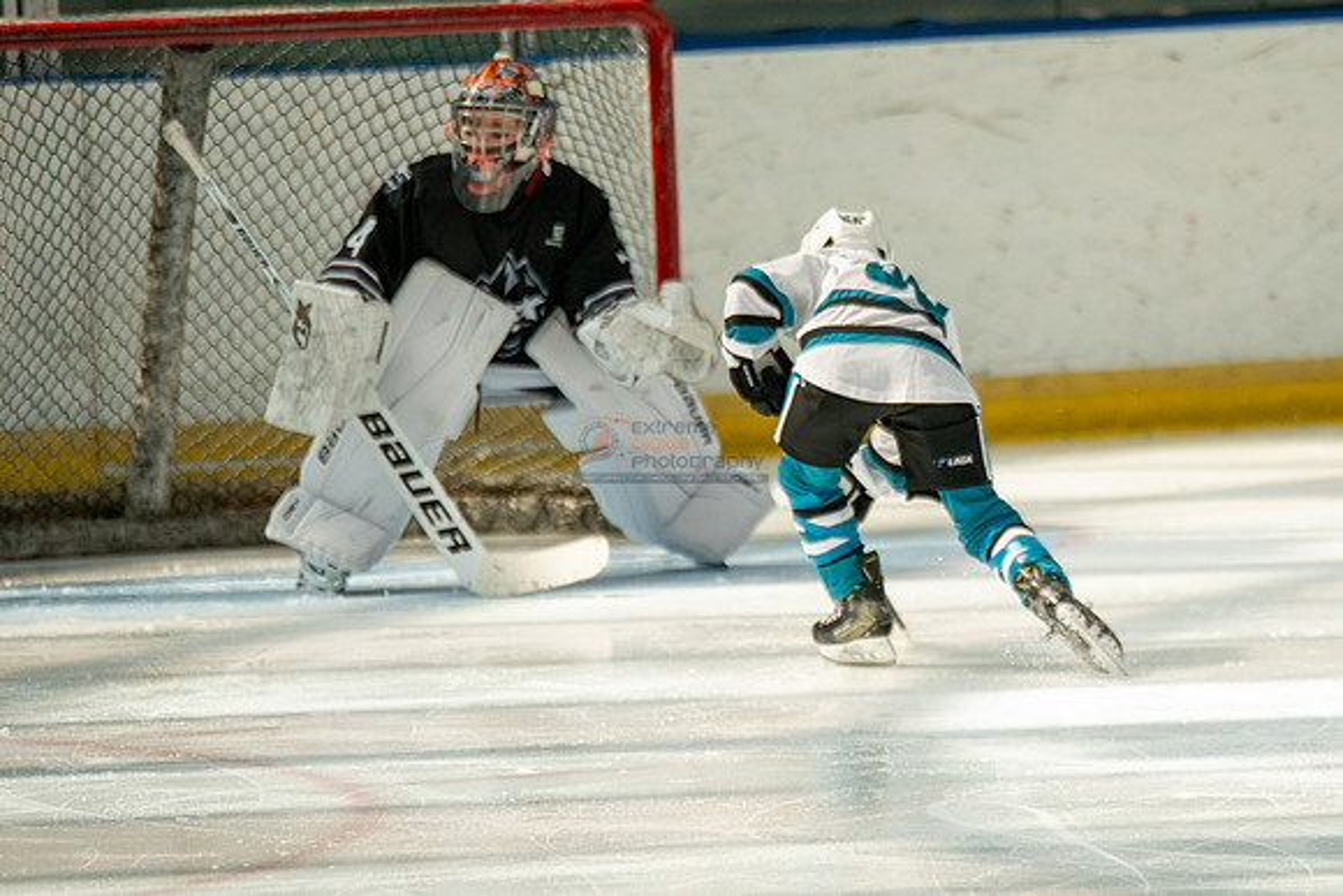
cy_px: 448
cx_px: 1104
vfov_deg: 2.8
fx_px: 18412
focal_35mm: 493
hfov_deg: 4.2
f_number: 3.2
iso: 1600
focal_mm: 300
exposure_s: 1/6400
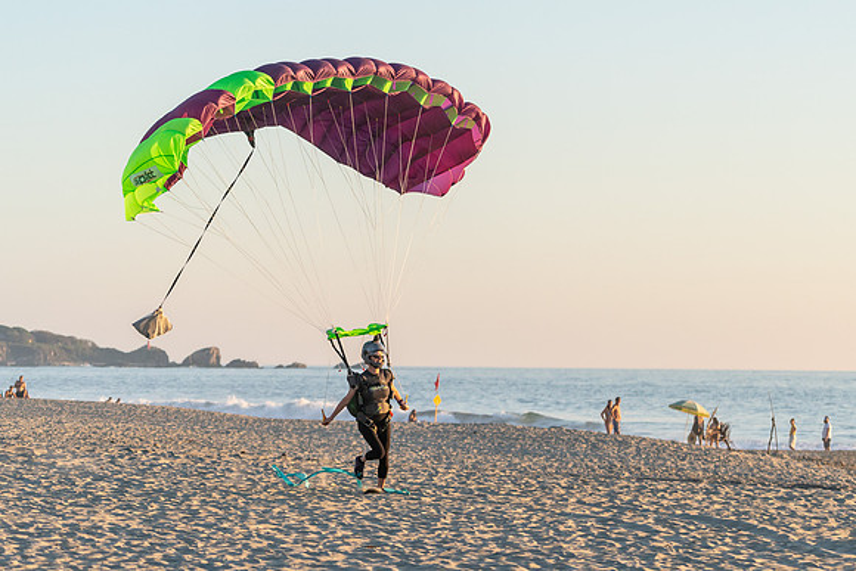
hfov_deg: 14.2
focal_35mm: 145
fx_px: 3446
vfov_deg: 9.5
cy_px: 220
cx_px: 454
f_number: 4
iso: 500
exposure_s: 1/2500
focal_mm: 100
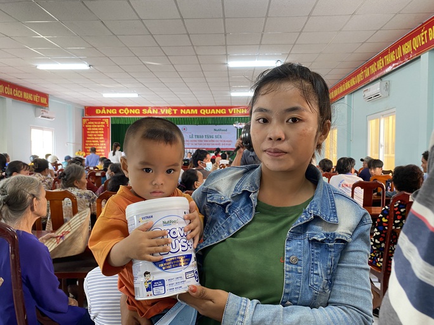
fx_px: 326
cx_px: 217
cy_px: 162
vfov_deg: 53.1
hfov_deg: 67.3
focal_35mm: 26
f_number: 1.8
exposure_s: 1/50
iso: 80
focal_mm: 4.25
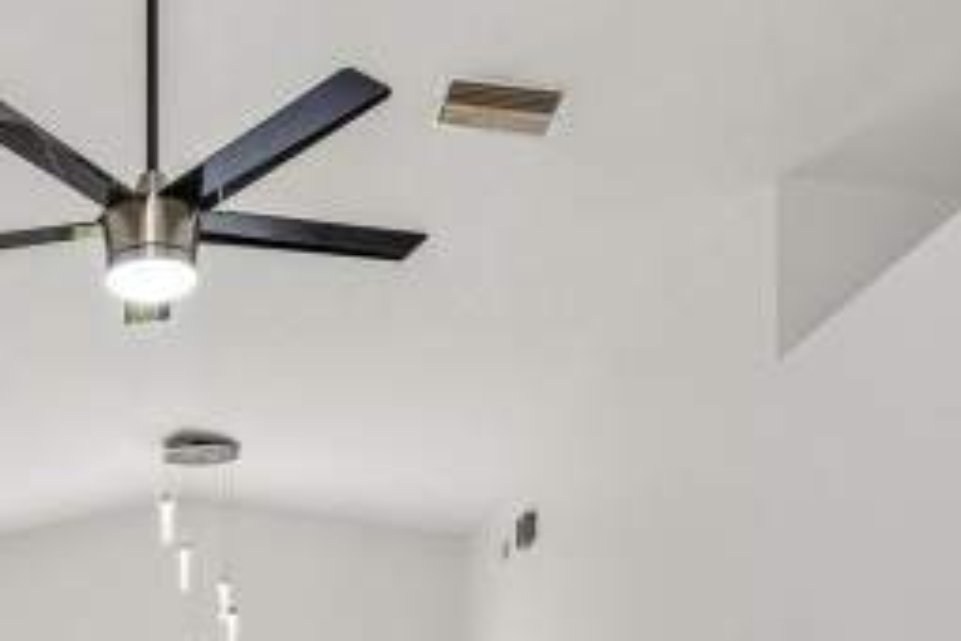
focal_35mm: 47
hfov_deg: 38.0
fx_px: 1255
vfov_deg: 25.2
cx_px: 30
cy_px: 809
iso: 100
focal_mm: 10
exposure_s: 1/10
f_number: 8
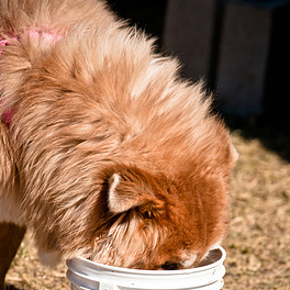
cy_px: 208
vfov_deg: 4.0
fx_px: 4114
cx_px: 127
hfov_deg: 4.0
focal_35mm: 434
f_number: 5
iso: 200
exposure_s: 1/1600
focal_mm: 200
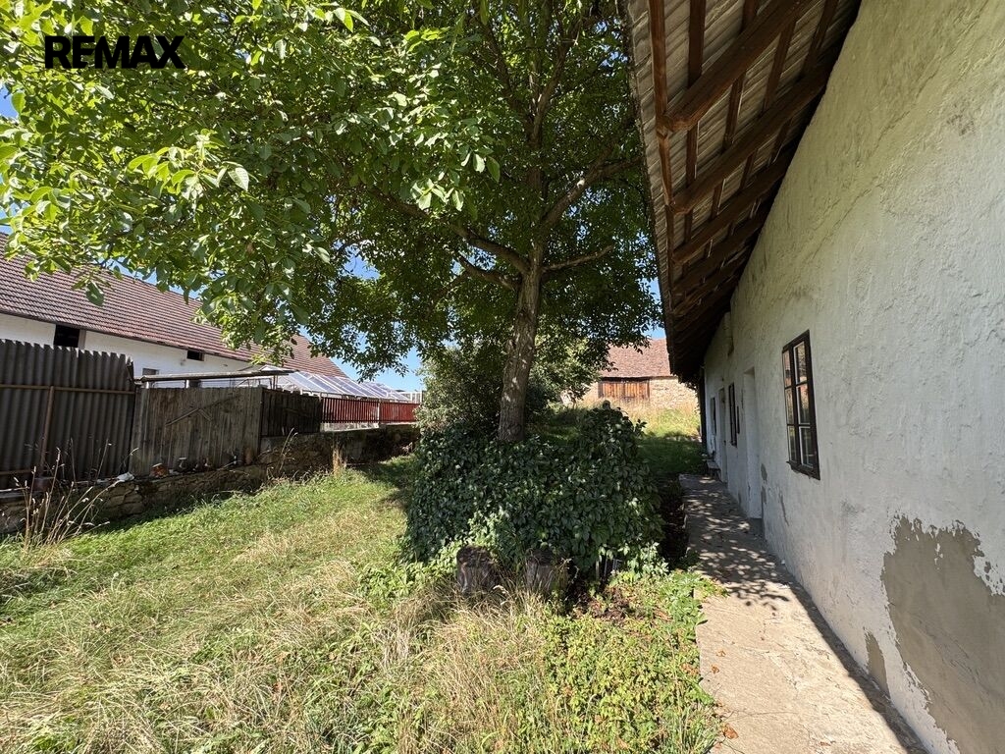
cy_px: 377
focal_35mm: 14
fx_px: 406
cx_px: 502
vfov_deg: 85.7
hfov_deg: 102.1
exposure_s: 1/249
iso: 40
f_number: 2.2
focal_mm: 2.22
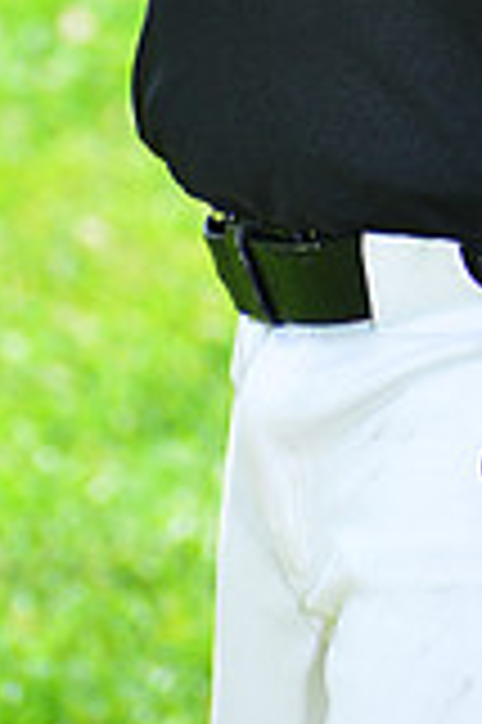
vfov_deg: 3.3
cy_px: -517
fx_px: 12357
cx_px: 601
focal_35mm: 614
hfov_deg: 2.2
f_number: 8
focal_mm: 170
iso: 200
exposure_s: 1/200
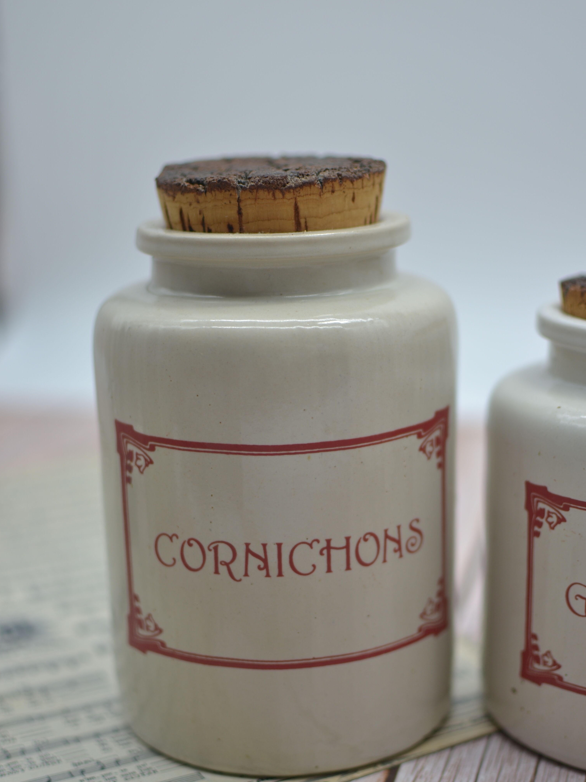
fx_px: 1299
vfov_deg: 33.4
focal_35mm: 58
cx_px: 295
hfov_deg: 25.4
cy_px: 439
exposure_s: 1/500
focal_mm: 35
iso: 100
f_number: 1.8
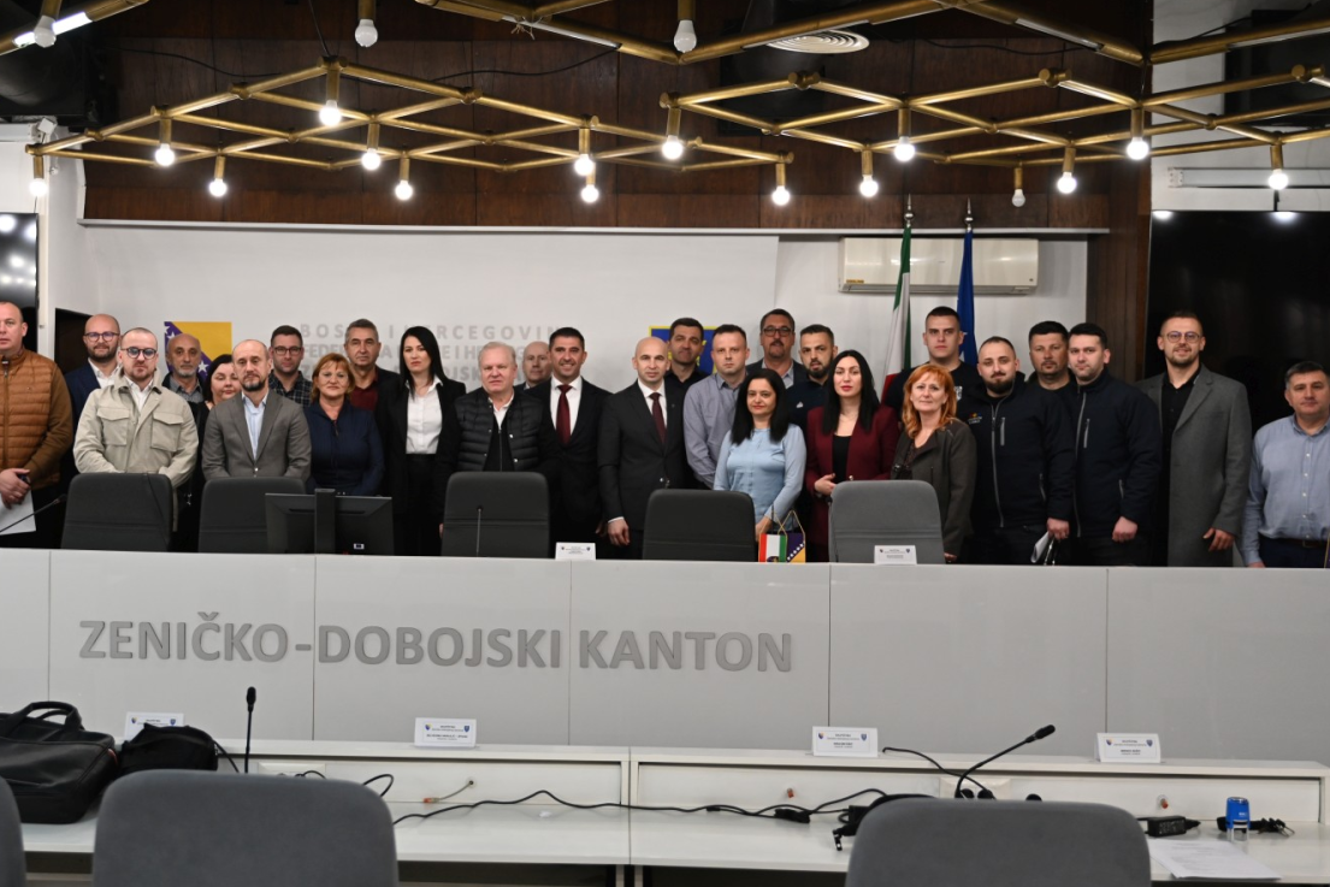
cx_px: 548
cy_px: 427
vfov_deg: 31.4
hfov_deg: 45.5
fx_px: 1579
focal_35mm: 43
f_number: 2.8
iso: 720
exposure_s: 1/125
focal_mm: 29.5
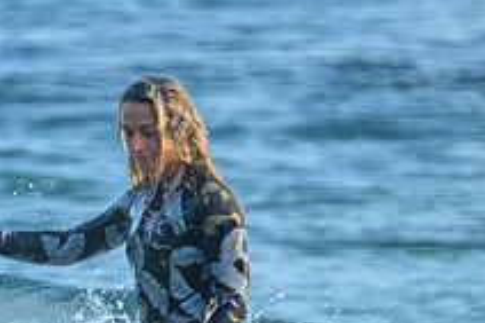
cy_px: 479
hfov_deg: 1.0
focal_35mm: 2047
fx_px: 27555
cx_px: -124
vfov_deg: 0.7
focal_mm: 660
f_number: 11
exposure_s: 1/2000
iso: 4000
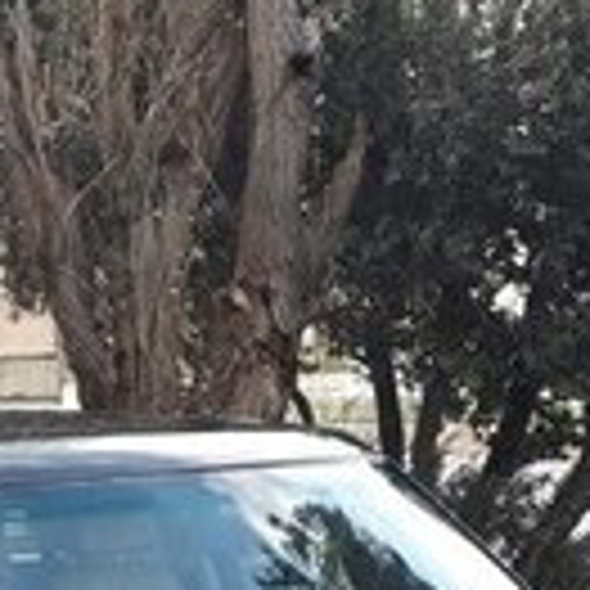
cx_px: 86
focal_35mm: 120
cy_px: 867
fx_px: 2314
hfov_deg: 14.4
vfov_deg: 13.7
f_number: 1.9
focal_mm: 3.6
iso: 50
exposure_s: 1/100
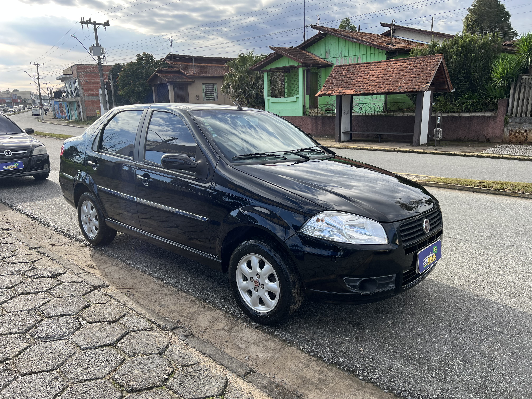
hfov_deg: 67.3
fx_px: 400
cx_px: 266
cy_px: 200
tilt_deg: -14.0
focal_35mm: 26
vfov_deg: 53.1
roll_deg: +2.3
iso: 50
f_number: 1.5
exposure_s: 1/1124
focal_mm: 5.7
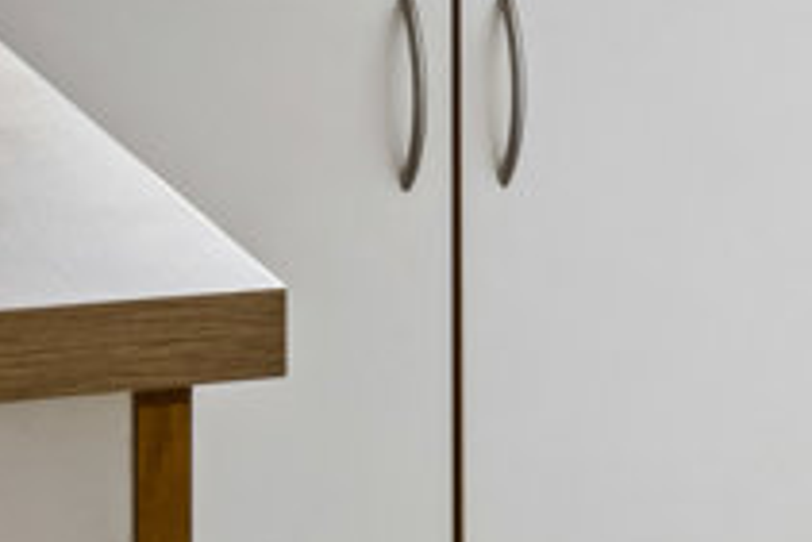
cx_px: 200
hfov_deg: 18.3
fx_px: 2504
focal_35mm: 111
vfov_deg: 11.6
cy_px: -379
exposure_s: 1/10
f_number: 8
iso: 200
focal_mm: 19.5
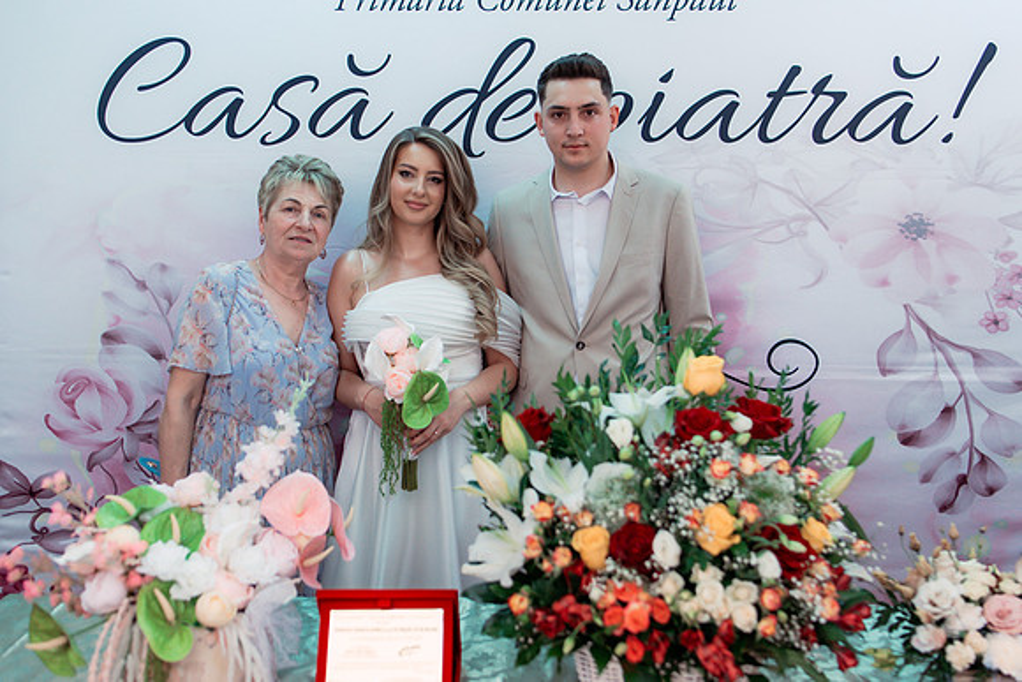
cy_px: 341
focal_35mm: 35
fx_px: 994
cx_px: 511
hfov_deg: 54.4
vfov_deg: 37.9
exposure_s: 1/250
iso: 1000
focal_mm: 35
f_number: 2.8
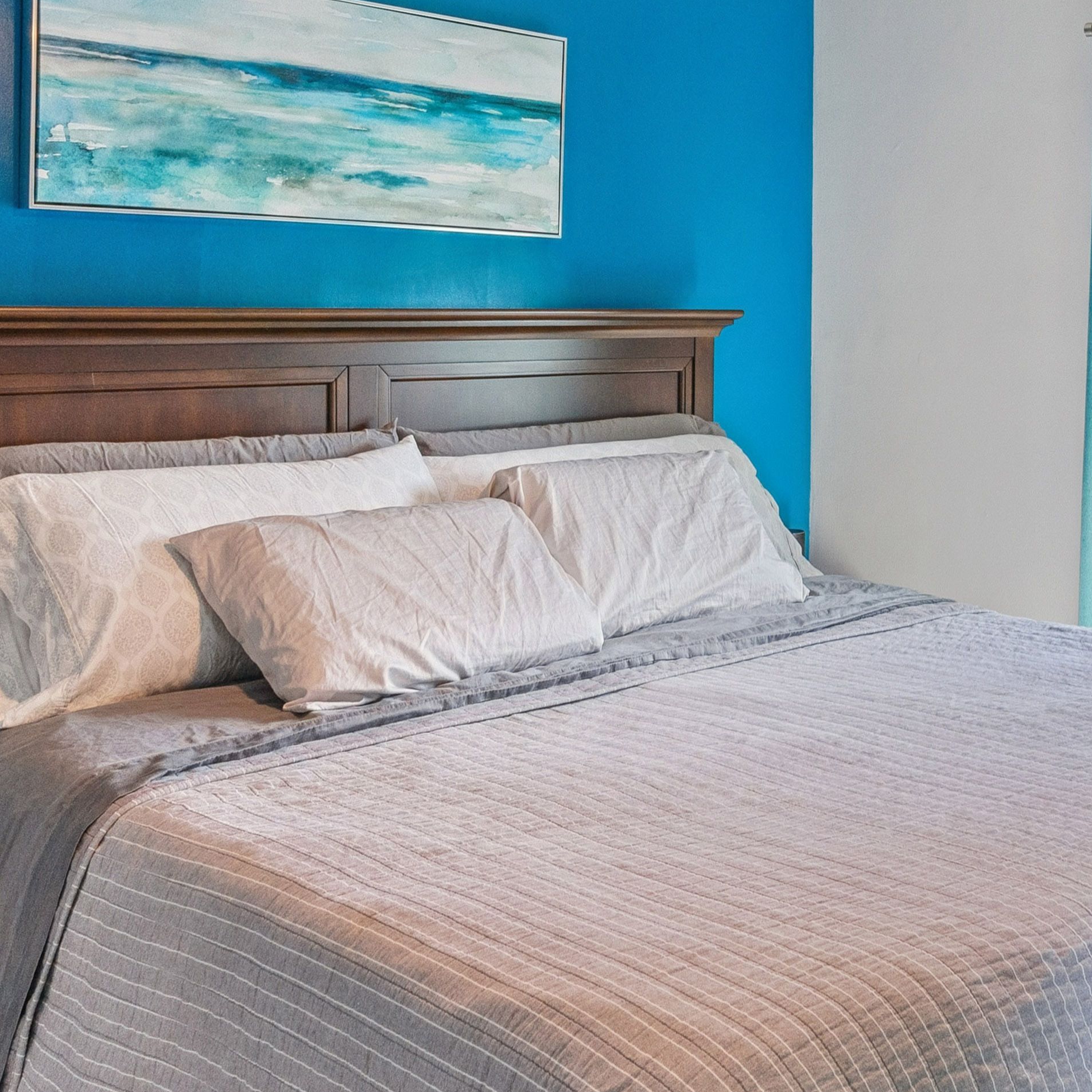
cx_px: 835
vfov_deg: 38.1
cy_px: 261
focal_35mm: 43
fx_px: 1535
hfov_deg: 38.1
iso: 640
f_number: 7.1
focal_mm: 16
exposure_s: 1/60
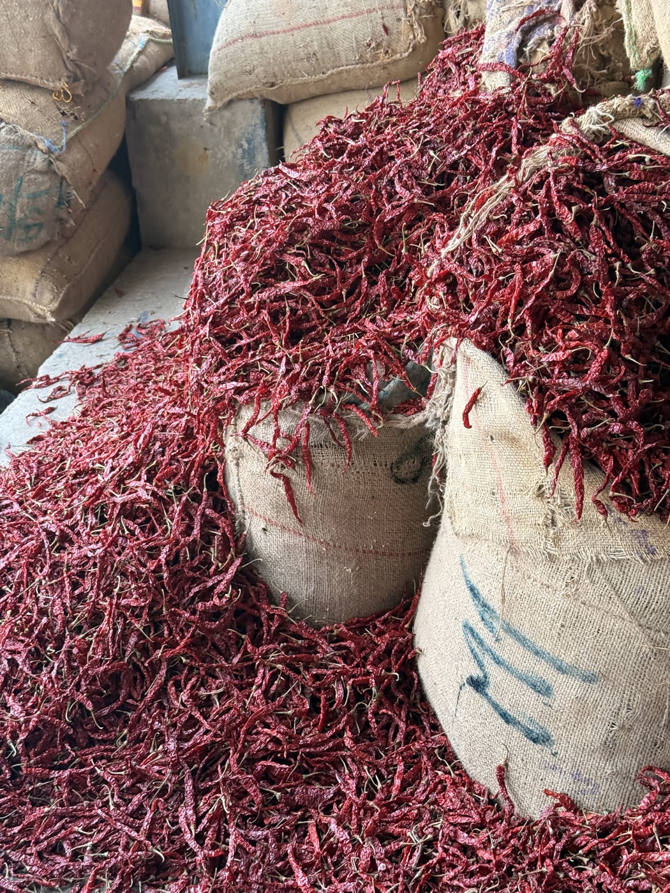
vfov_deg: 39.7
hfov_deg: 30.3
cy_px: 446
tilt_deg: -29.6
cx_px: 335
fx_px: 1239
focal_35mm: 48
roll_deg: +4.4
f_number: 1.78
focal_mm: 6.76
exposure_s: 1/161
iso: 125
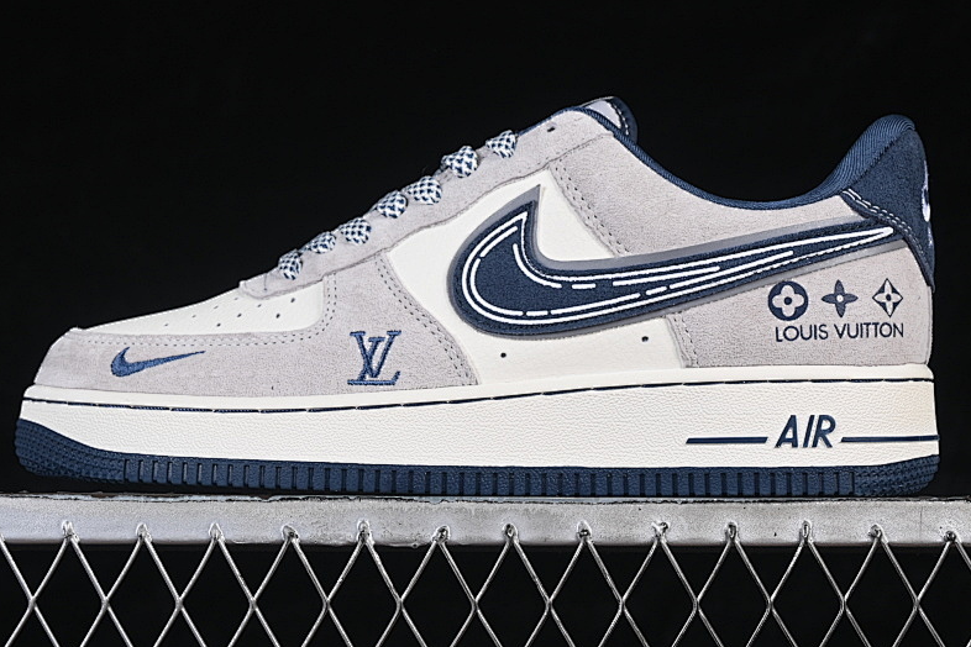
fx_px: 2778
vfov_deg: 13.3
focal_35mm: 103
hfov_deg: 19.8
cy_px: 216
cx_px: 481
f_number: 8
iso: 160
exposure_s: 1/80
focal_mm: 50
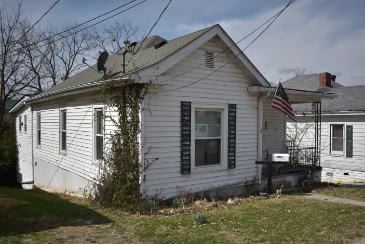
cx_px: 191
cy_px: 128
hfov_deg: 58.7
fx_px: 324
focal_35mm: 32
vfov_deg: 41.1
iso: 110
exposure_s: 1/2000
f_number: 3.8
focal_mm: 20
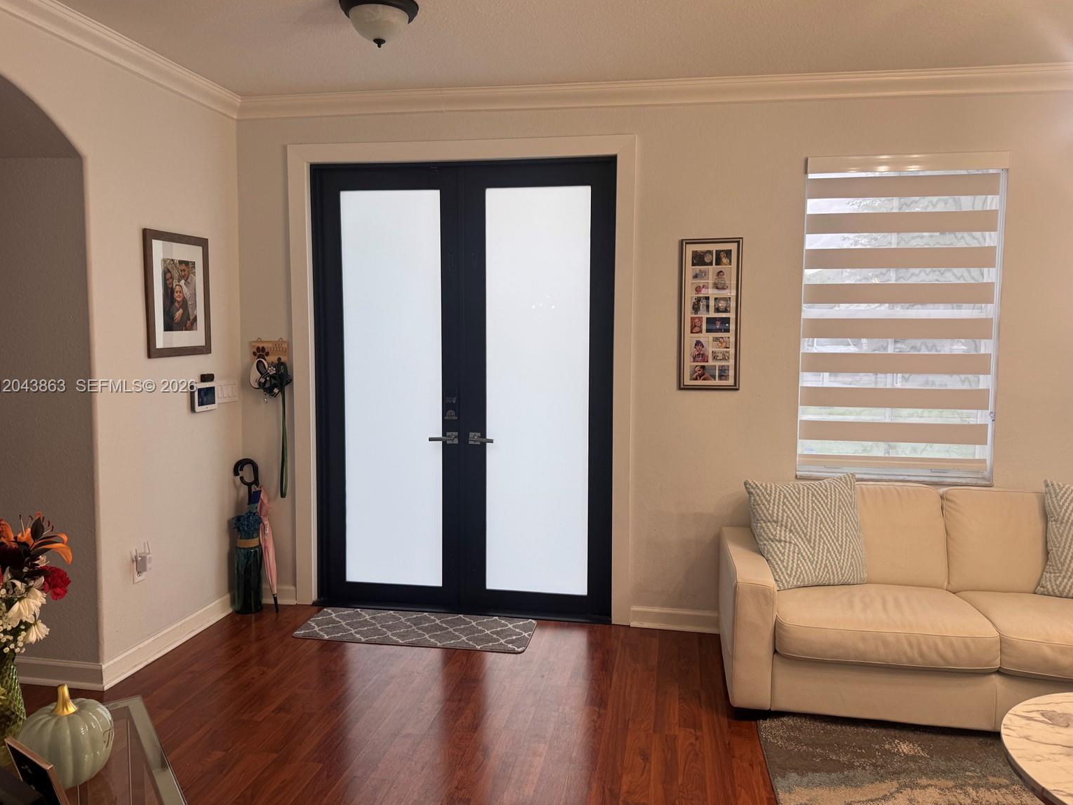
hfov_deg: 69.4
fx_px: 775
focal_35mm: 25
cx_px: 538
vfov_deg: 54.9
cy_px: 387
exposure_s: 1/120
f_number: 1.78
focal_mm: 6.76
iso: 100
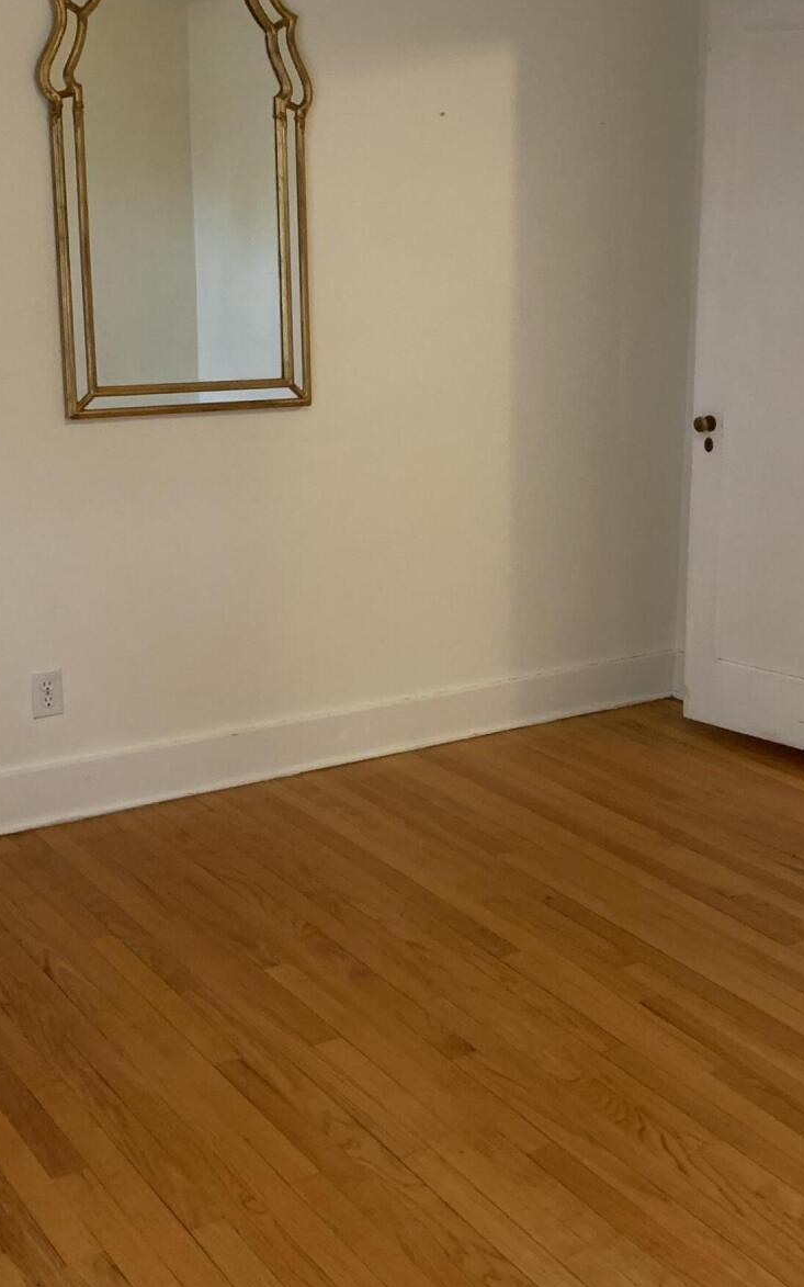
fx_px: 1648
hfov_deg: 27.0
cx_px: 613
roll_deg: -0.4
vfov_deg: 42.6
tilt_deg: -13.1
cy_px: 596
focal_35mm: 47
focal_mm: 4.25
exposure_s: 1/40
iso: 320
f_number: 1.8
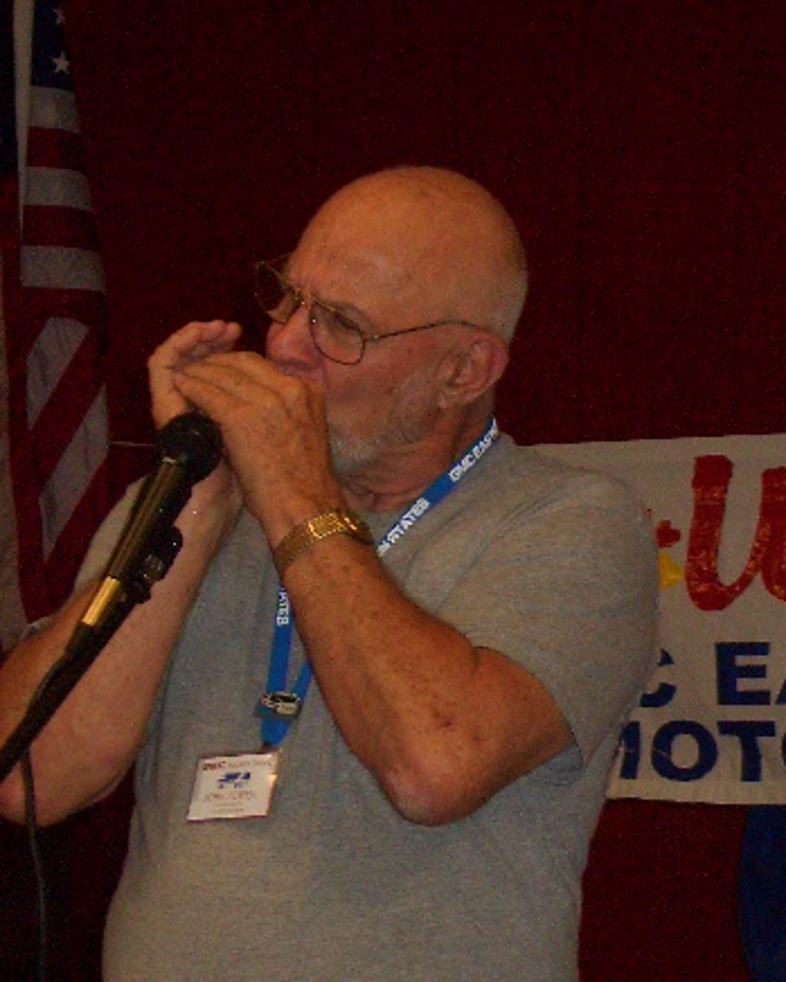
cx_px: 577
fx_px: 3663
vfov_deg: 15.3
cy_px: 532
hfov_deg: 12.2
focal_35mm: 126
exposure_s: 1/60
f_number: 4.4
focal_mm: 14.6
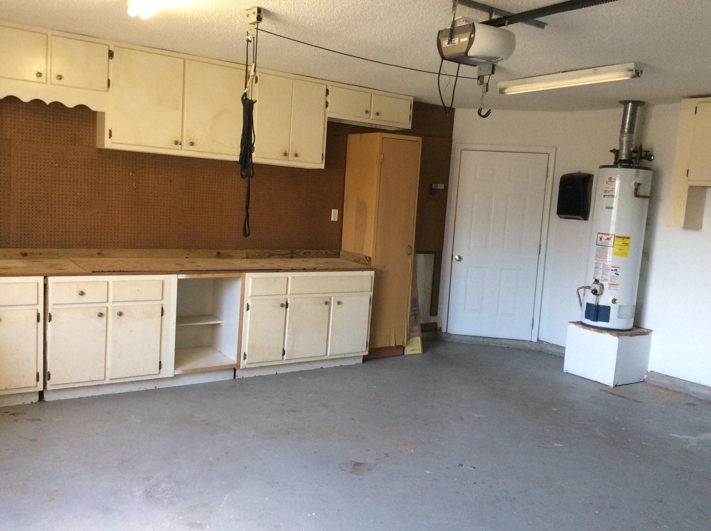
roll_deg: -3.0
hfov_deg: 56.9
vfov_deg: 44.1
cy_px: 266
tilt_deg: -6.7
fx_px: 656
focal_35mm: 32
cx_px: 356
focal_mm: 3.3
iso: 80
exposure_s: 1/24
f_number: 2.4
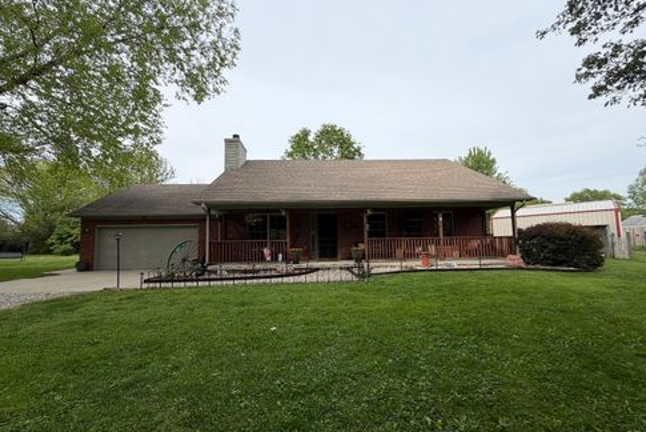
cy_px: 223
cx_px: 321
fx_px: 269
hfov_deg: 100.4
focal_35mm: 15
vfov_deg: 77.4
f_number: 2.2
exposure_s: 1/770
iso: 32
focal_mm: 2.22
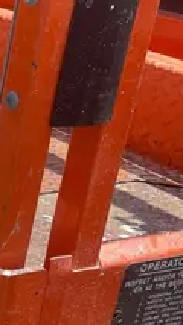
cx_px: -232
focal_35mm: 97
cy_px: 203
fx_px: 839
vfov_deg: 22.0
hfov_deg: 10.9
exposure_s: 1/1531
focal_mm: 4.2
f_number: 1.6
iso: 32
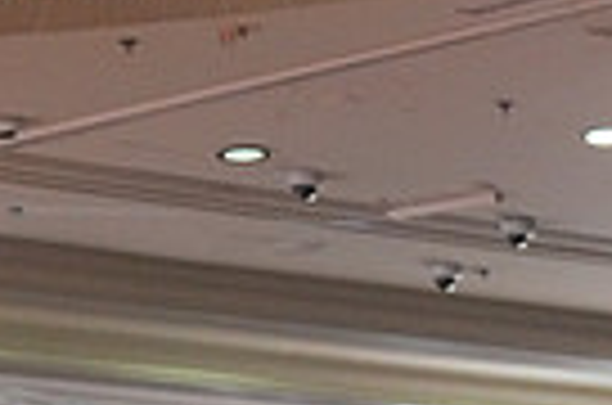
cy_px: 1166
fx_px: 5224
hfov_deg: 6.7
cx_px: 353
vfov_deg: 4.3
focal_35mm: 308
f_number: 4.5
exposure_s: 1/400
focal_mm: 72
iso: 6400
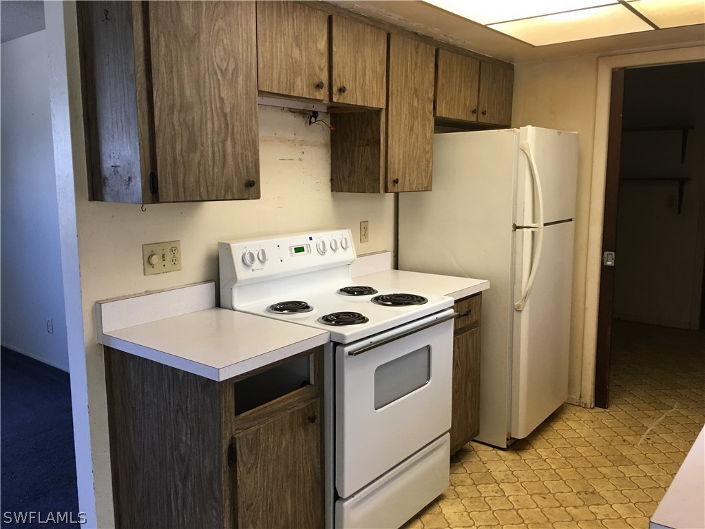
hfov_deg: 61.7
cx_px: 352
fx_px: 591
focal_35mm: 29
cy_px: 264
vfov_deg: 48.2
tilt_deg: -4.3
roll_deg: +2.0
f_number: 2.2
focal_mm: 4.15
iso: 40
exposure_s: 1/30
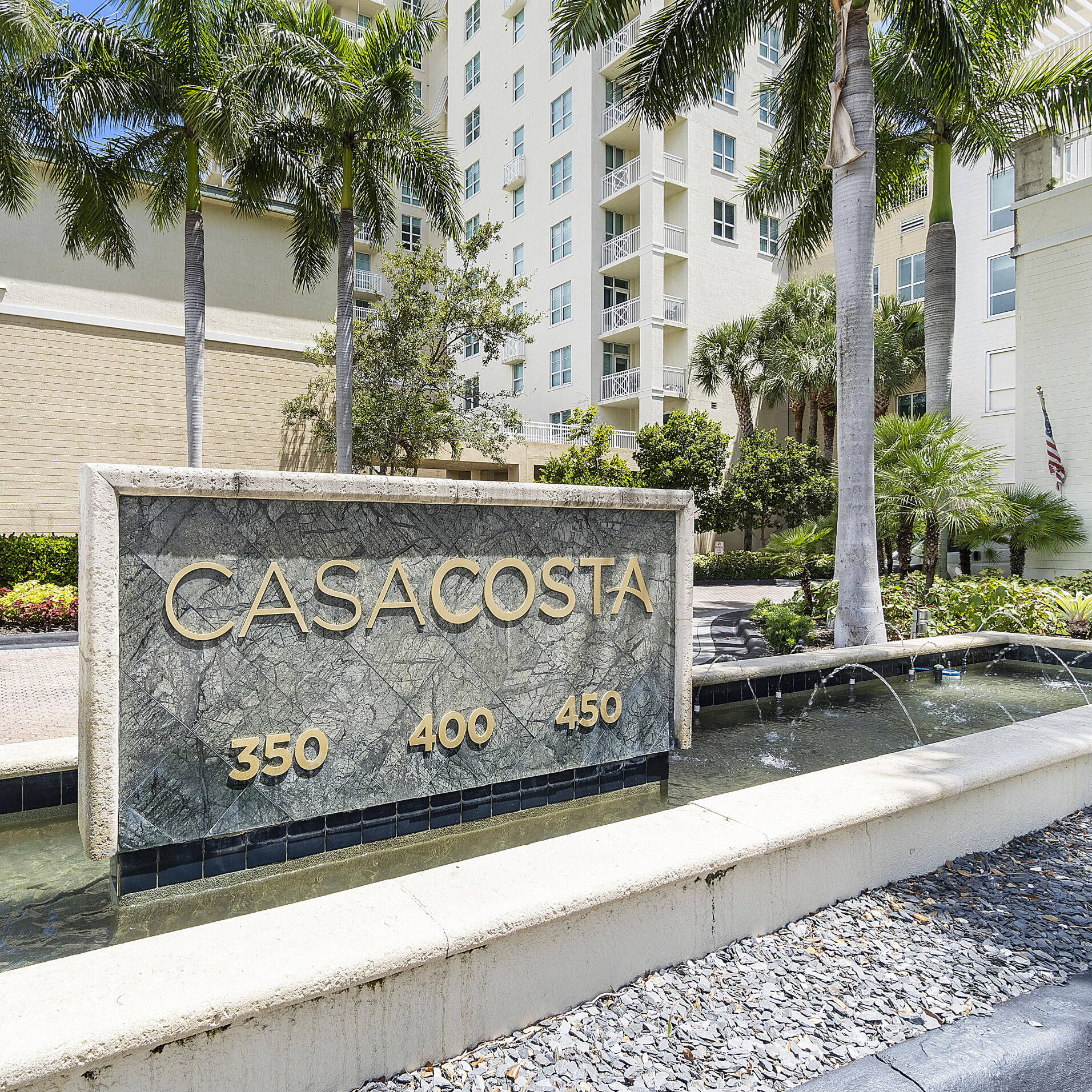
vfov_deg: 74.8
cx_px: 404
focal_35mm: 20
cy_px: 531
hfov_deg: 73.5
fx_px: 714
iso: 100
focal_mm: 10
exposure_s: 1/160
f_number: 10
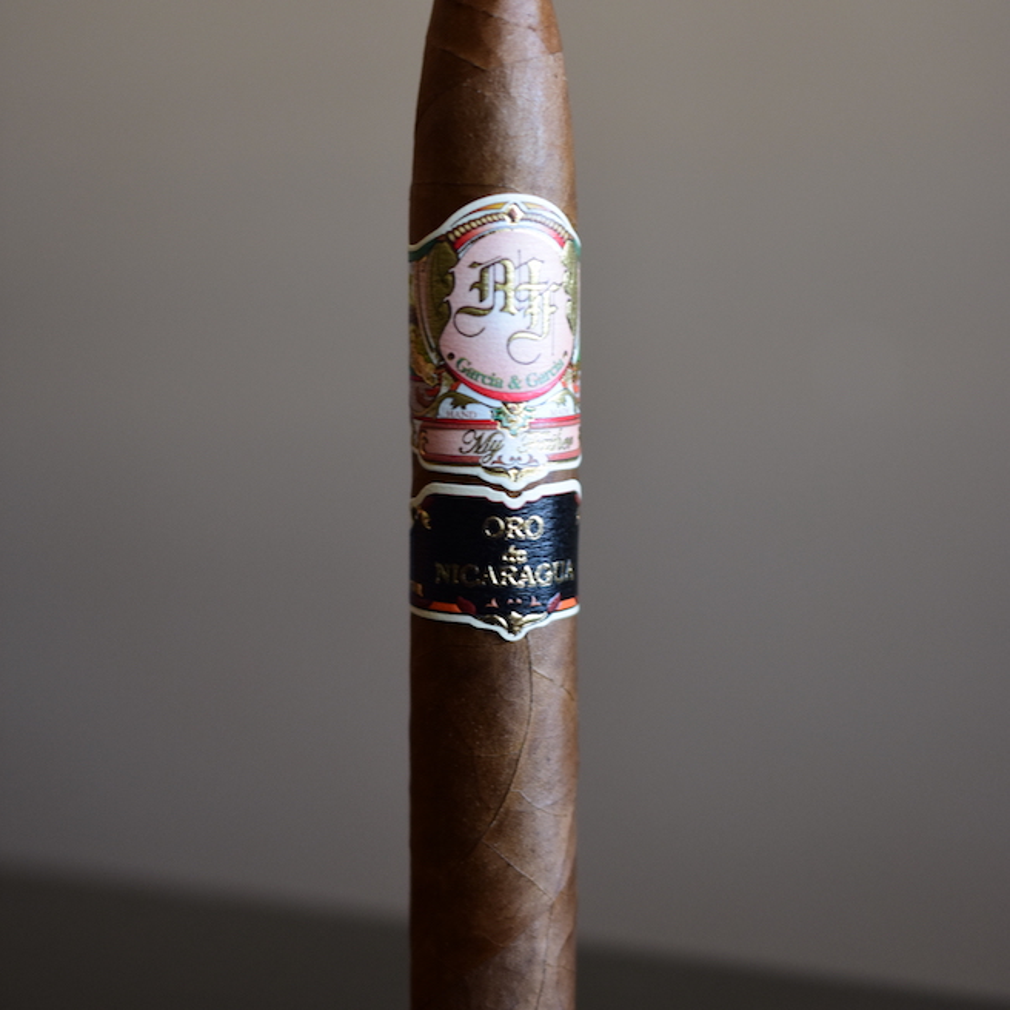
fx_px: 2542
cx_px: 503
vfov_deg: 22.5
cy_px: 547
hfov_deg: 22.5
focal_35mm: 77
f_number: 3
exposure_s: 1/40
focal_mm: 40
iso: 640
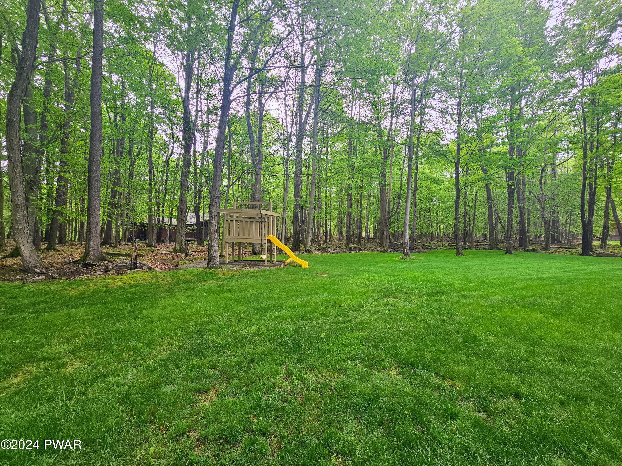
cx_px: 311
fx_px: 234
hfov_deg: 106.2
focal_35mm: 13
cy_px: 233
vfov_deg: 89.9
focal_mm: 2.2
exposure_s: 1/221
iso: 50
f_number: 2.2
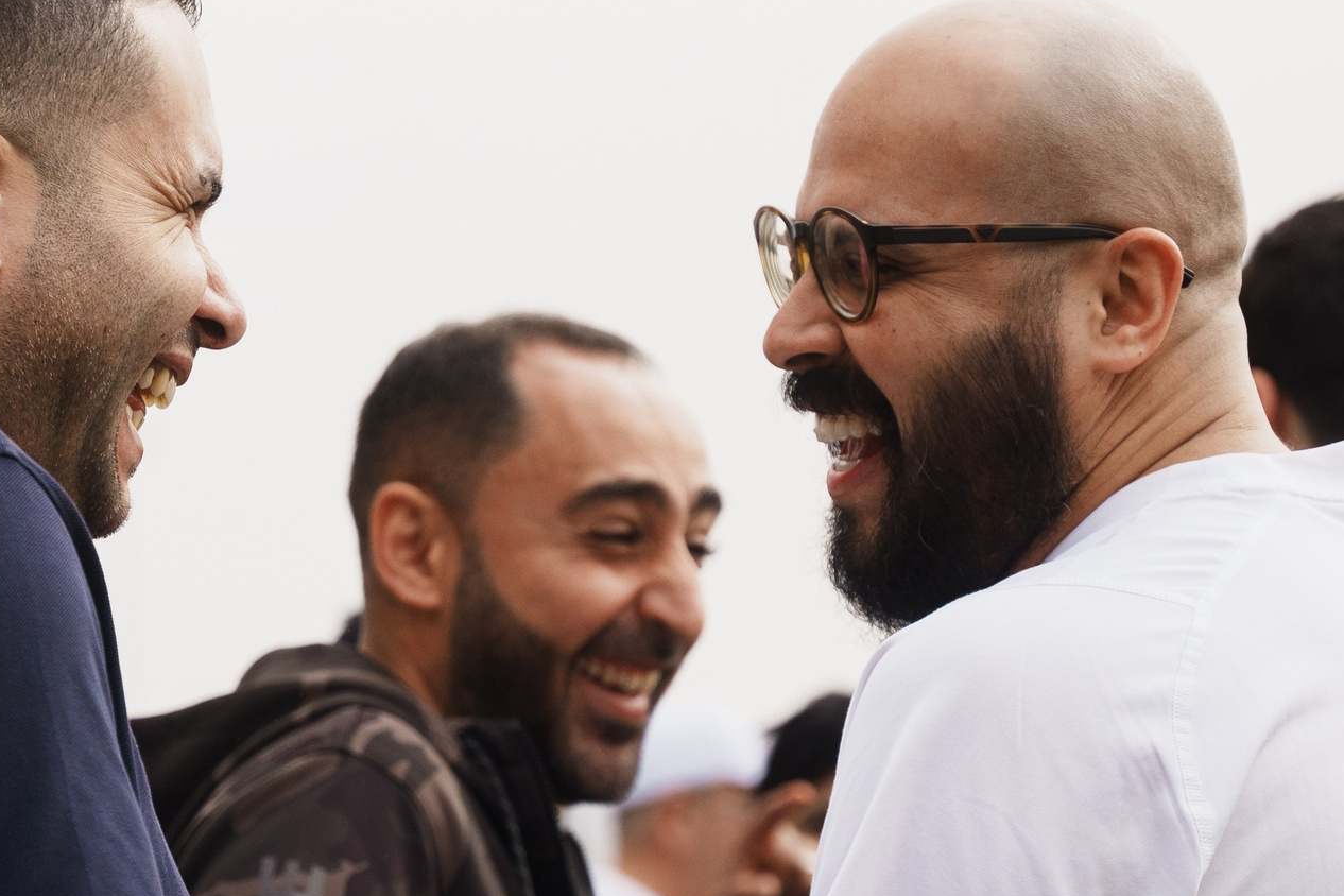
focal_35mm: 182
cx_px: 433
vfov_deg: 7.5
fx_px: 6794
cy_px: 659
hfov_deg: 11.3
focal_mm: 60.4
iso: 400
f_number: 3.2
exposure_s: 1/1250
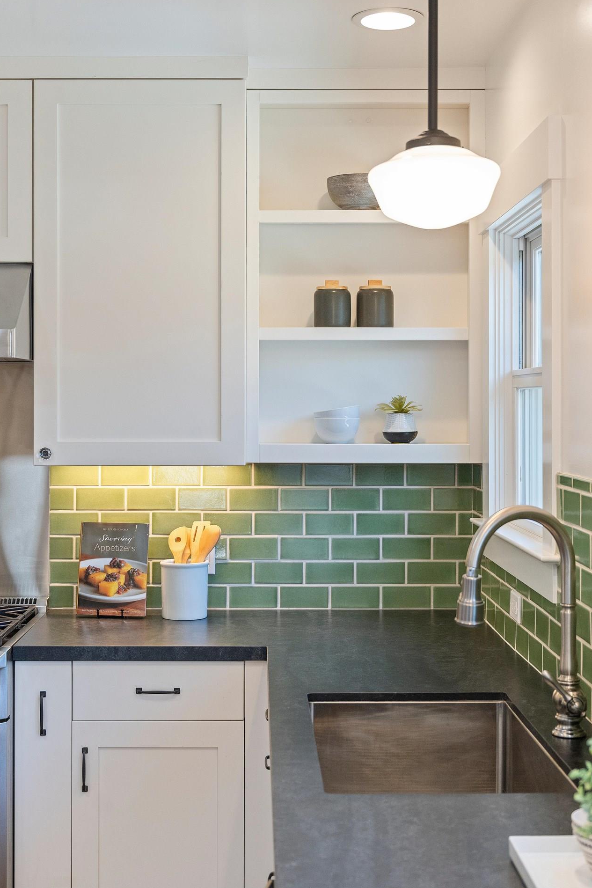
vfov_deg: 38.8
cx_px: 257
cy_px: 400
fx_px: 1258
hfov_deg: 26.5
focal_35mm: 51
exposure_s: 1/125
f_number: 4
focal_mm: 42
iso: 500
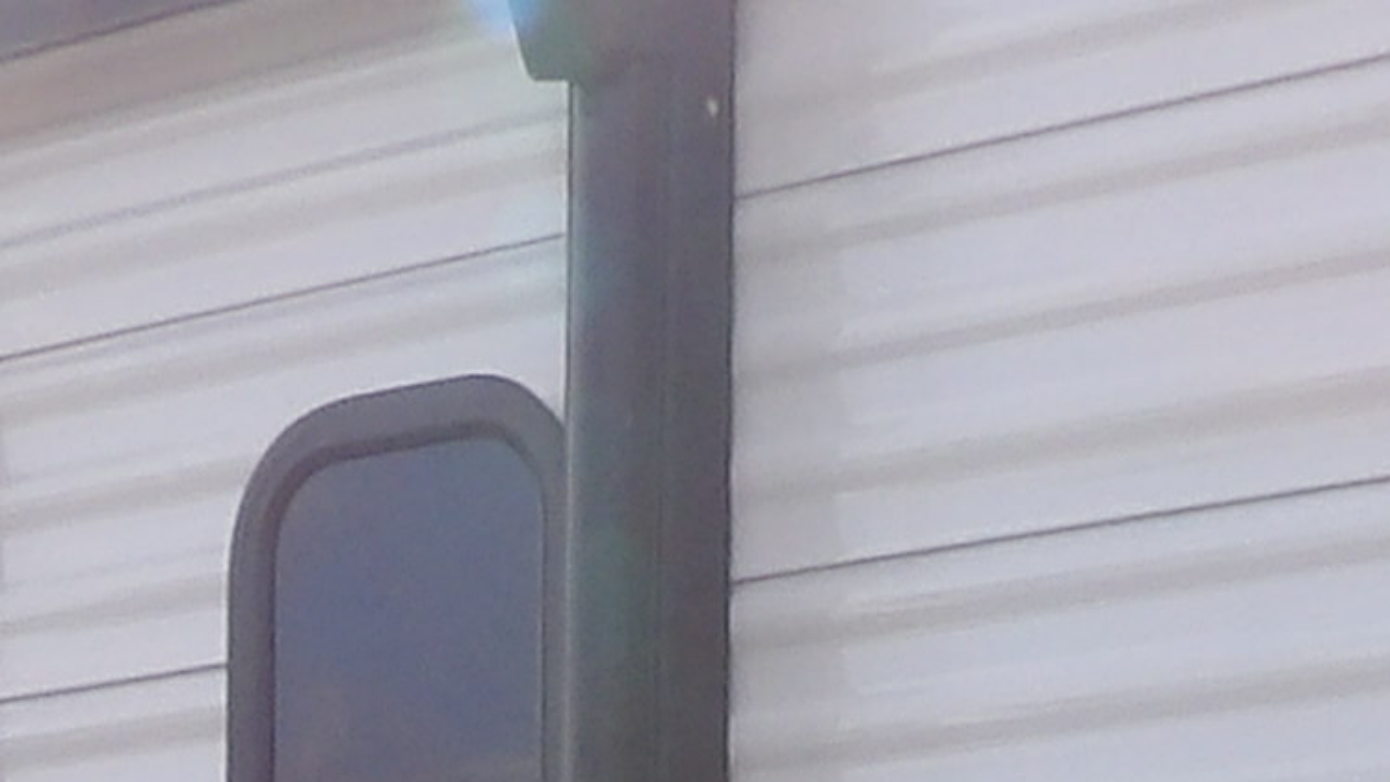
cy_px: 2259
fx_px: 5935
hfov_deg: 13.4
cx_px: 788
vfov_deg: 6.9
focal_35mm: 161
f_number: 2.8
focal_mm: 4.3
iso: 100
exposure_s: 1/1062
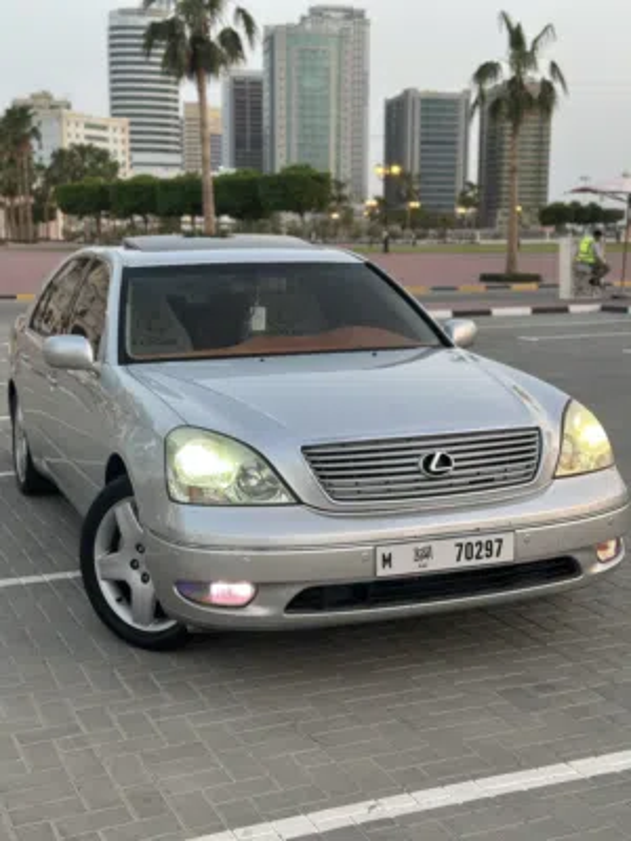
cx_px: 316
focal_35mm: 48
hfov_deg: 30.3
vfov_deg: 39.7
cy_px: 420
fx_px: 1167
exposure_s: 1/117
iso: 64
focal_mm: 6.86
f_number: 1.78
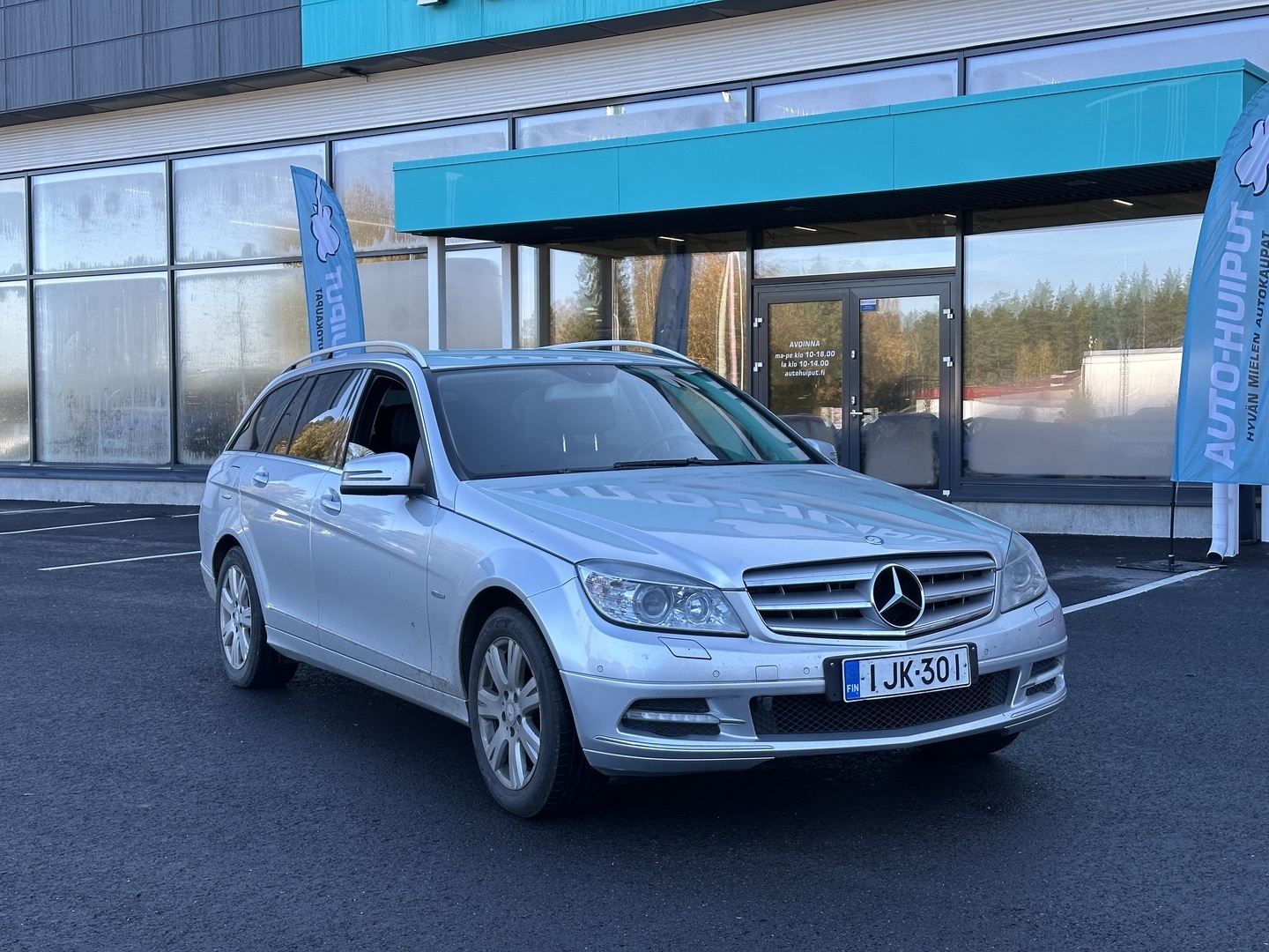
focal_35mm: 48
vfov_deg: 30.3
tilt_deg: -1.7
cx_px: 634
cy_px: 476
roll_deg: +0.1
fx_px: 1760
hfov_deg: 39.7
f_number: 1.78
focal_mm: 6.86
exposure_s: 1/634
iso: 64
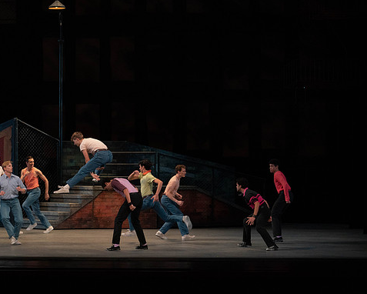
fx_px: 1228
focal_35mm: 113
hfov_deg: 17.0
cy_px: 147
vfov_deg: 13.6
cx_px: 152
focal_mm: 99
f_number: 4.5
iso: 3200
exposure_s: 1/400
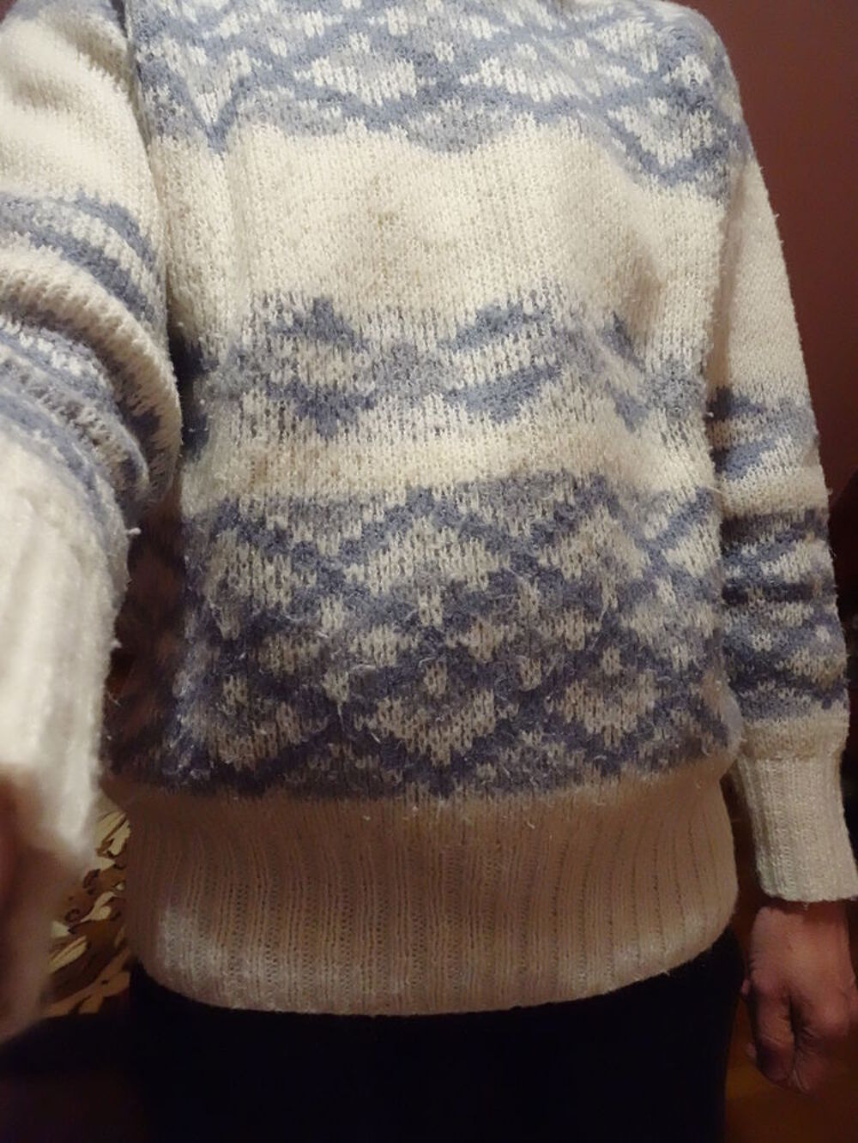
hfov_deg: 56.8
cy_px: 572
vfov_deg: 71.6
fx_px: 793
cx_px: 429
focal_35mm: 24
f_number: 3.5
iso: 3200
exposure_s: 1/100
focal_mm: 4.25
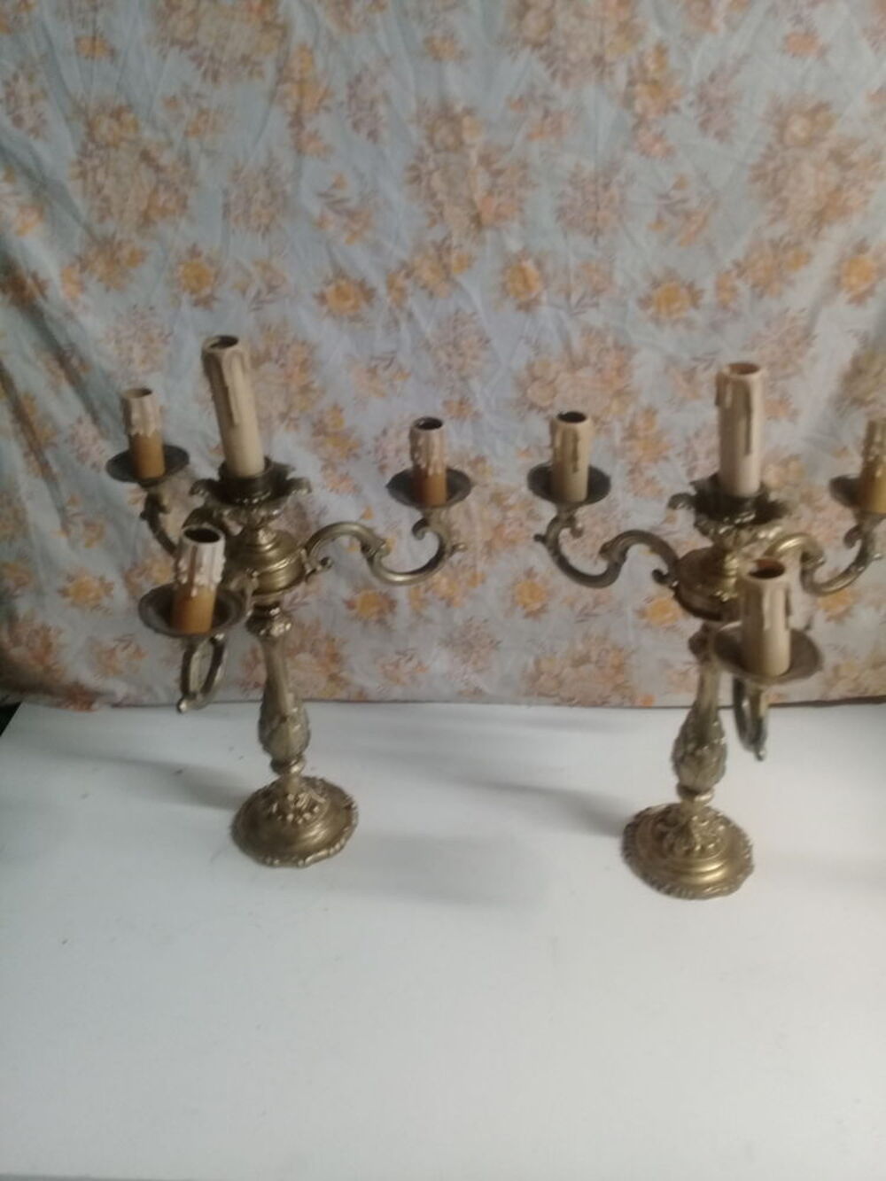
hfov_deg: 45.4
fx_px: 1058
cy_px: 590
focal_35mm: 31
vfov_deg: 58.3
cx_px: 443
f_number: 2.2
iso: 125
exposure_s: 1/33
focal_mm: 3.3
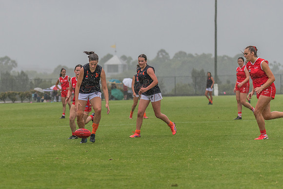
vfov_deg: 6.4
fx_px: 1691
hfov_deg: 9.6
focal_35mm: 215
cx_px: 80
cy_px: 87
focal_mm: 150
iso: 560
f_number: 5
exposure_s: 1/1600
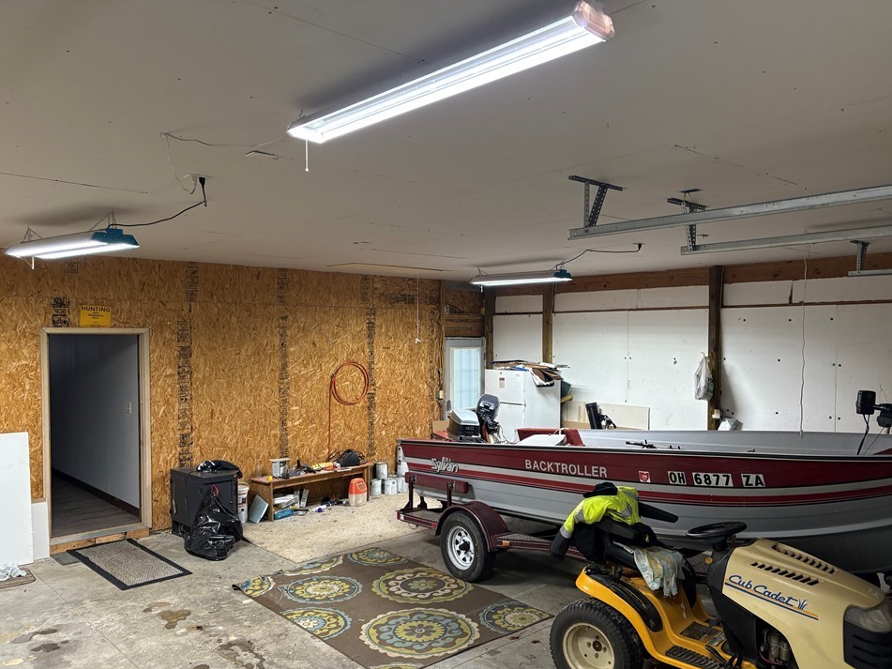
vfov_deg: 49.7
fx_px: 721
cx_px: 435
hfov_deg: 63.4
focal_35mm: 28
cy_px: 357
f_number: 1.6
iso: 160
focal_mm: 5.96
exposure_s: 1/60
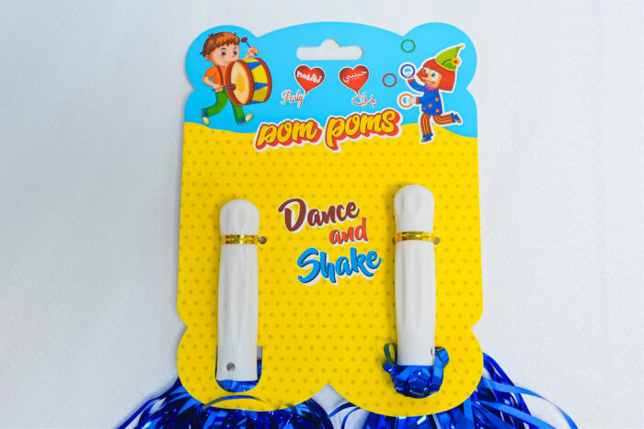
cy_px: 214
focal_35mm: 52
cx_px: 322
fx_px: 930
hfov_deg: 38.2
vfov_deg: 26.0
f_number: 9
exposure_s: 1/160
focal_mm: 35
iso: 2500
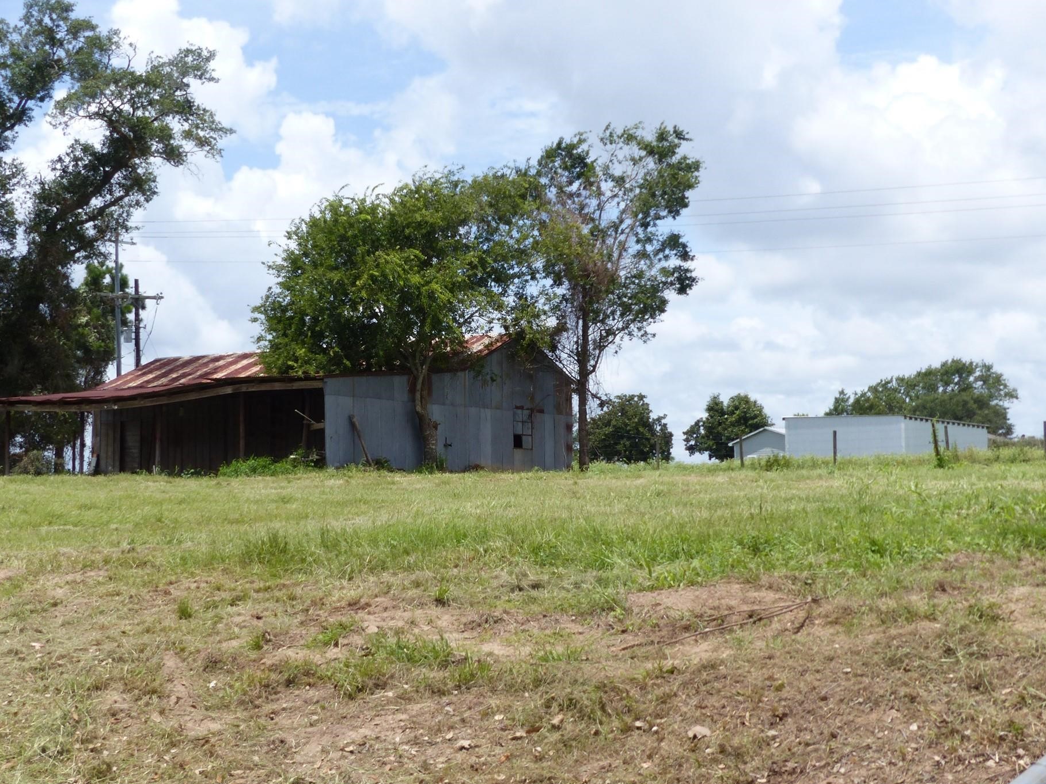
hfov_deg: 36.1
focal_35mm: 53
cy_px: 368
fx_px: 1602
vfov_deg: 27.5
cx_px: 460
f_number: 4
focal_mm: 8.4
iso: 100
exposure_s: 1/1300
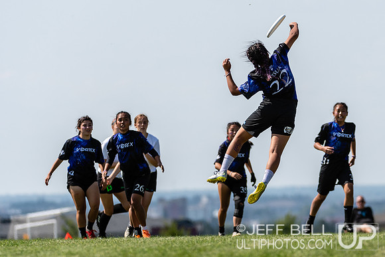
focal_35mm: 485
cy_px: 138
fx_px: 5187
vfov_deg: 2.8
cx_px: 259
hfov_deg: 4.3
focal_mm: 240
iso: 100
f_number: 4
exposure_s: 1/1600
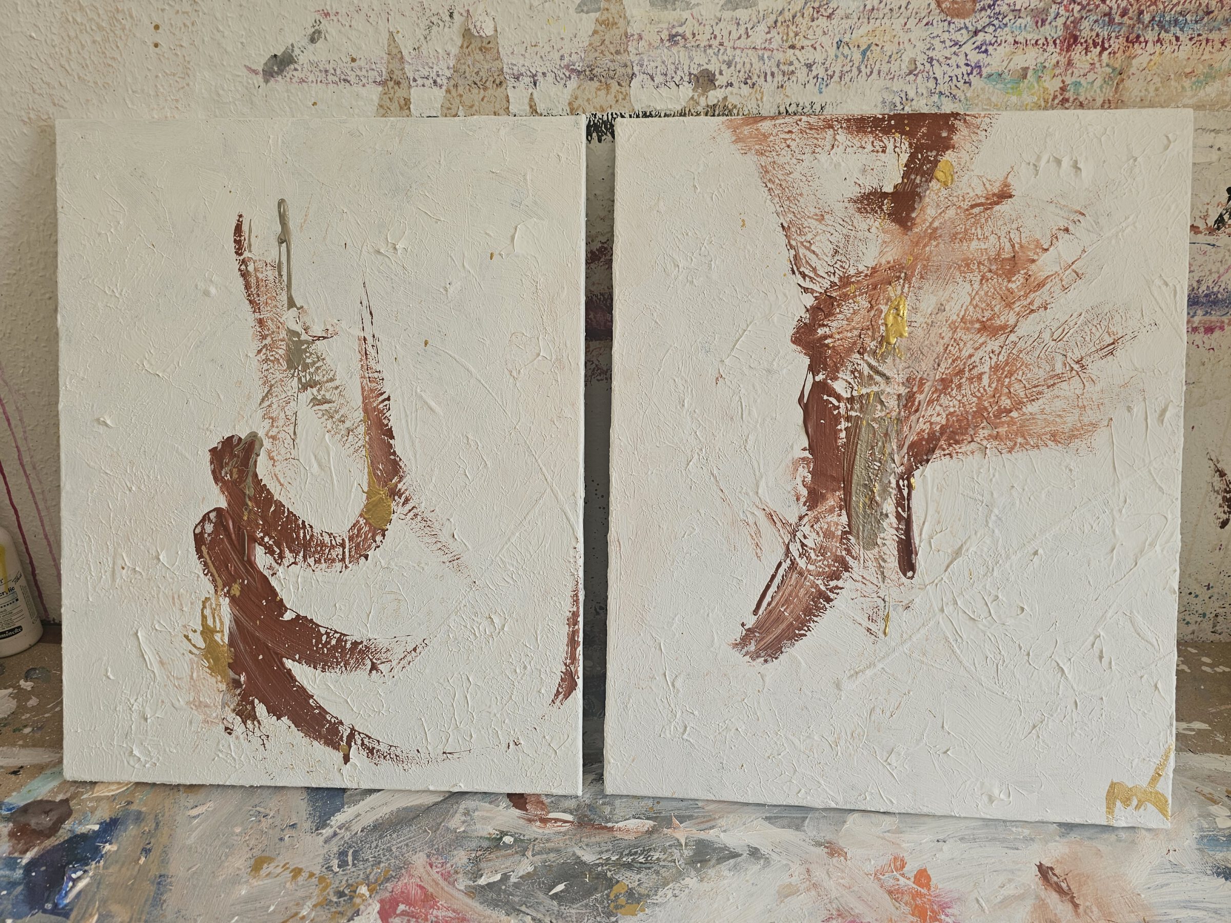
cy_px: 462
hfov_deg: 73.9
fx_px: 818
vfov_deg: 58.9
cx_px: 616
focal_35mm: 23
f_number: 1.7
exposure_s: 1/180
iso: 40
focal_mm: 6.3
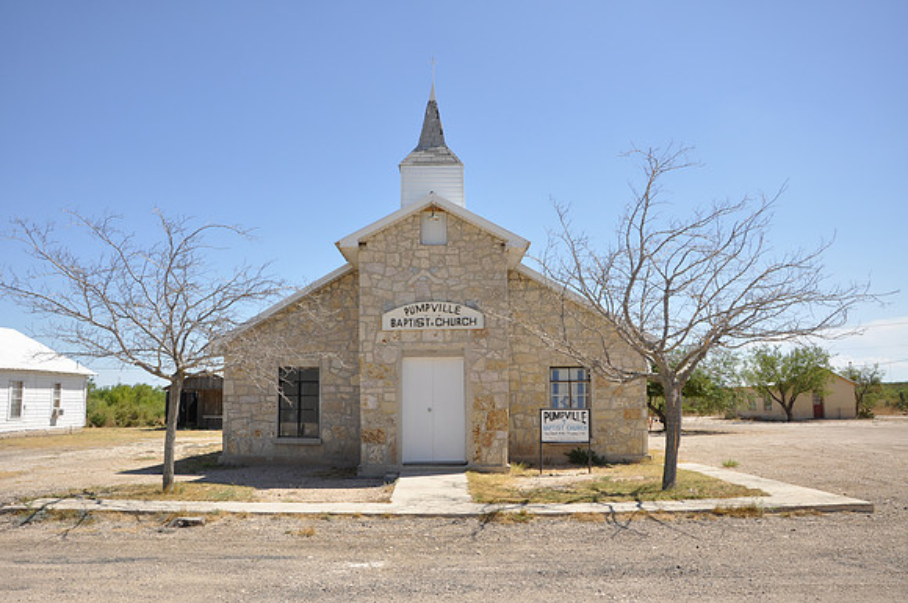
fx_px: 680
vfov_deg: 47.8
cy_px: 302
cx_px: 454
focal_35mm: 27
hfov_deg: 67.5
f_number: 7.1
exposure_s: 1/200
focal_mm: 18
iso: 200
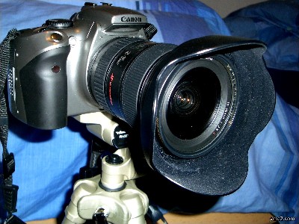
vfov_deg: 29.7
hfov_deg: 38.9
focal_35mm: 49
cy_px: 112
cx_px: 150
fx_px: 423
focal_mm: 8.2
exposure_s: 1/60
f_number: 3.1
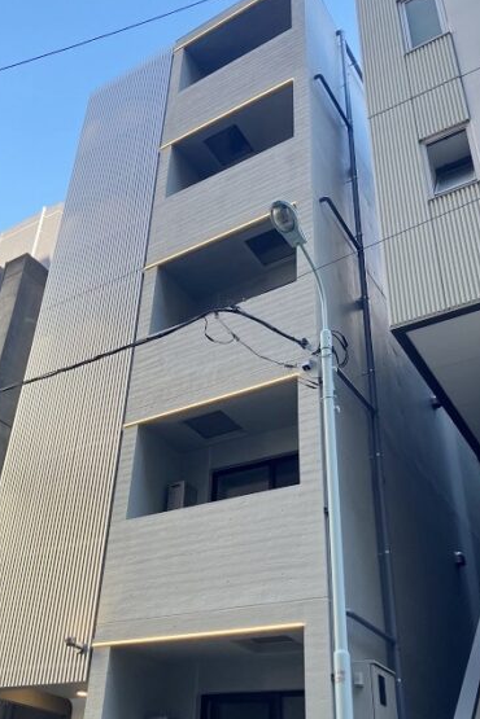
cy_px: 385
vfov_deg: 54.4
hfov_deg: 37.6
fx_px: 700
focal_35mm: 35
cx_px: 180
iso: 25
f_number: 1.8
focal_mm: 3.99
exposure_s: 1/121
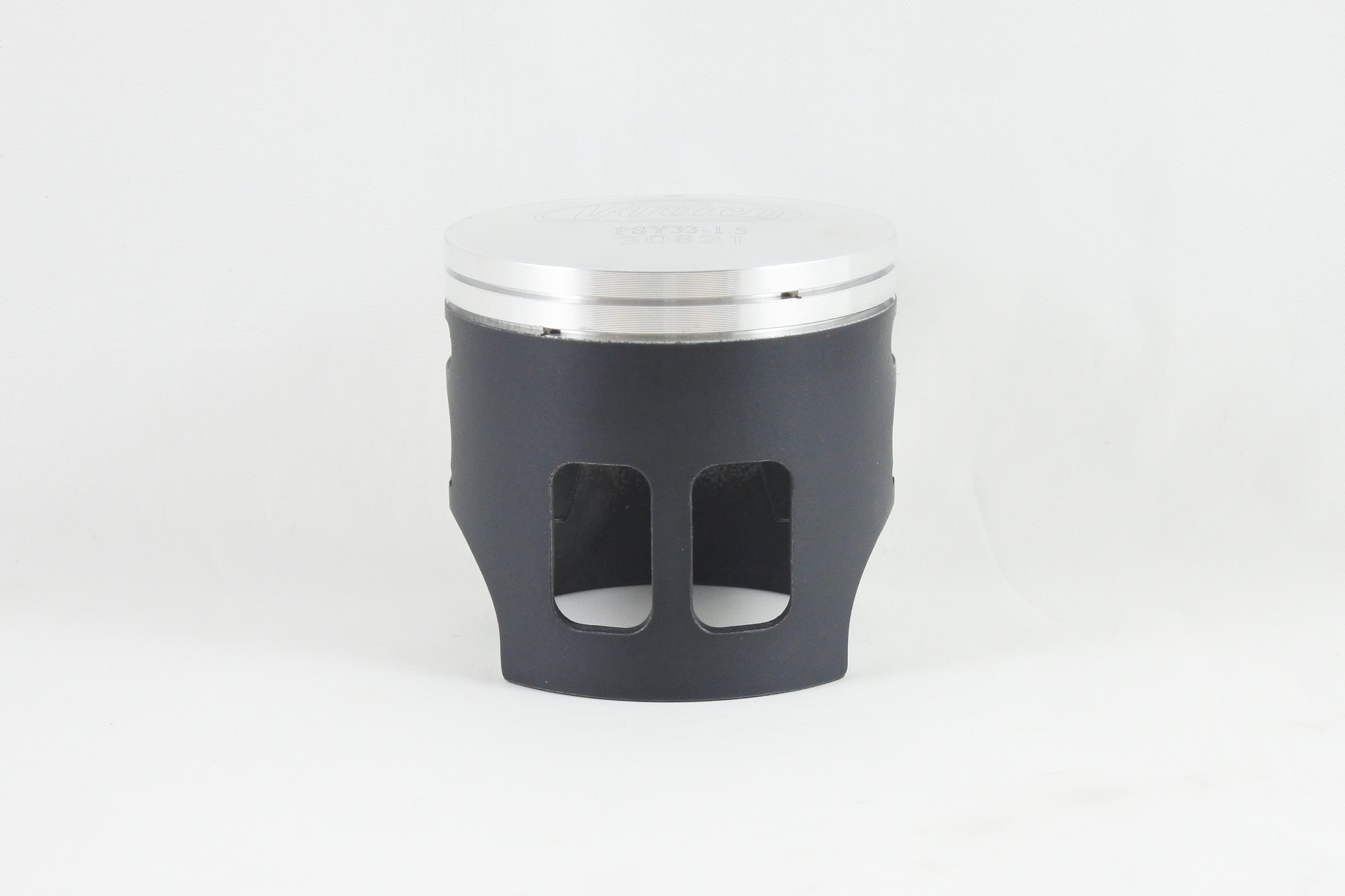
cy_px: 448
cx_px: 672
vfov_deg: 21.2
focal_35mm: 64
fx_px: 2391
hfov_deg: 31.4
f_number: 5
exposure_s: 1/100
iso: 800
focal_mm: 24
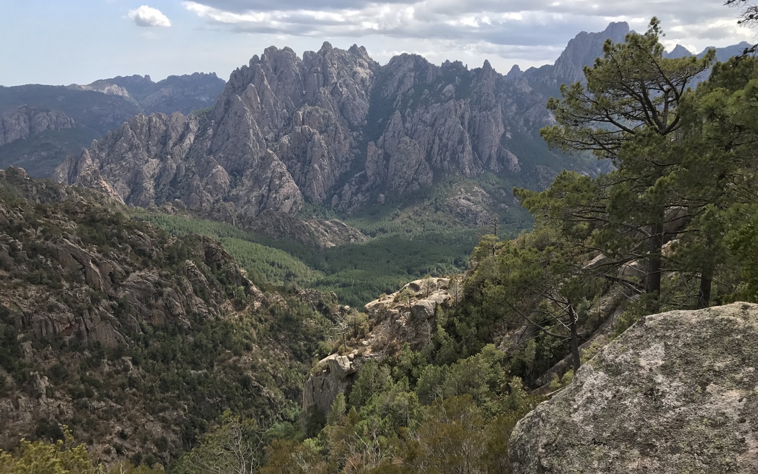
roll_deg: -1.4
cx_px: 380
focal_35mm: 30
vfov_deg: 41.8
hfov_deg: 62.9
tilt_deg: -14.9
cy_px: 256
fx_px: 620
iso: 20
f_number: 1.8
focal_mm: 3.99
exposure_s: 1/1312
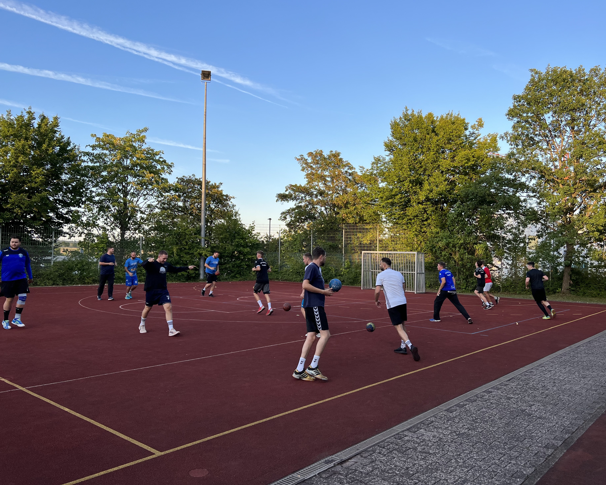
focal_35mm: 28
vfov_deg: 51.5
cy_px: 235
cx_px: 307
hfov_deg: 62.2
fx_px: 502
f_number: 1.5
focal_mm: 5.7
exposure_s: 1/909
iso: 50
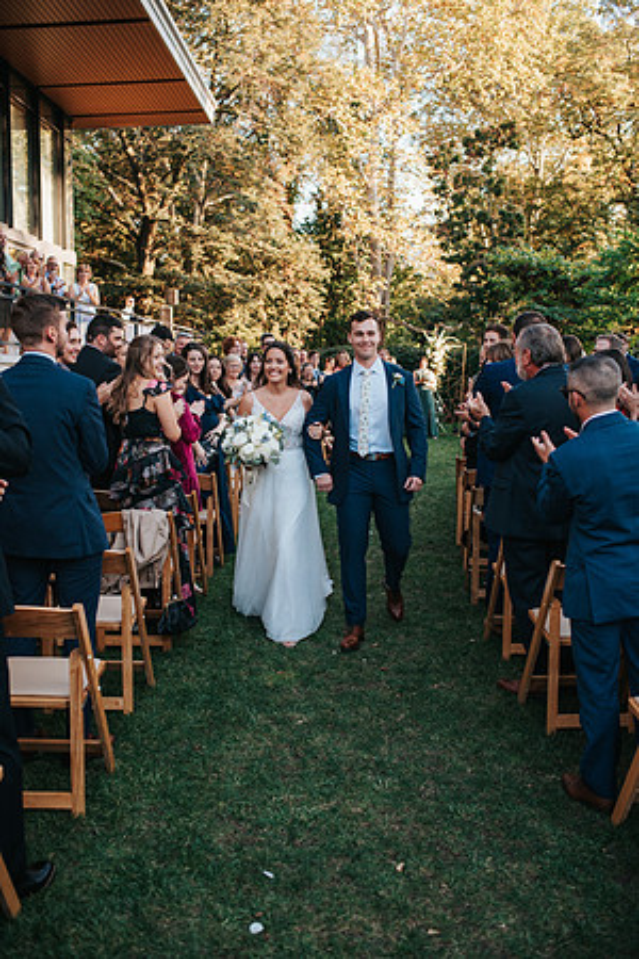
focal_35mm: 35
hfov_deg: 37.9
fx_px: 932
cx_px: 320
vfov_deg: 54.4
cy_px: 480
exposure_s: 1/800
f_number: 3.2
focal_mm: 35
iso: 1000
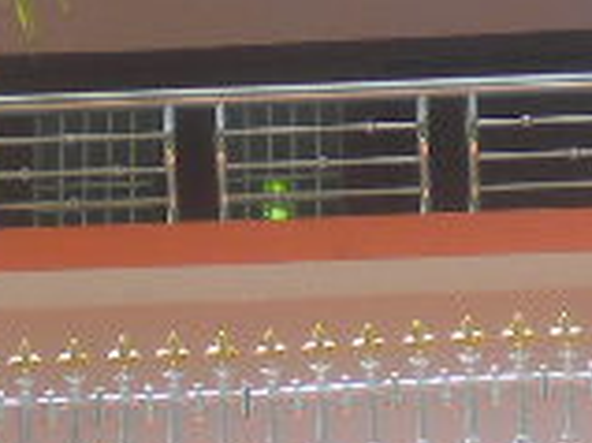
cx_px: 421
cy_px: 558
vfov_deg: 6.5
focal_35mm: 226
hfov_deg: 8.8
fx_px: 3862
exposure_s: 1/257
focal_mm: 6.3
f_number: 4.6
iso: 113
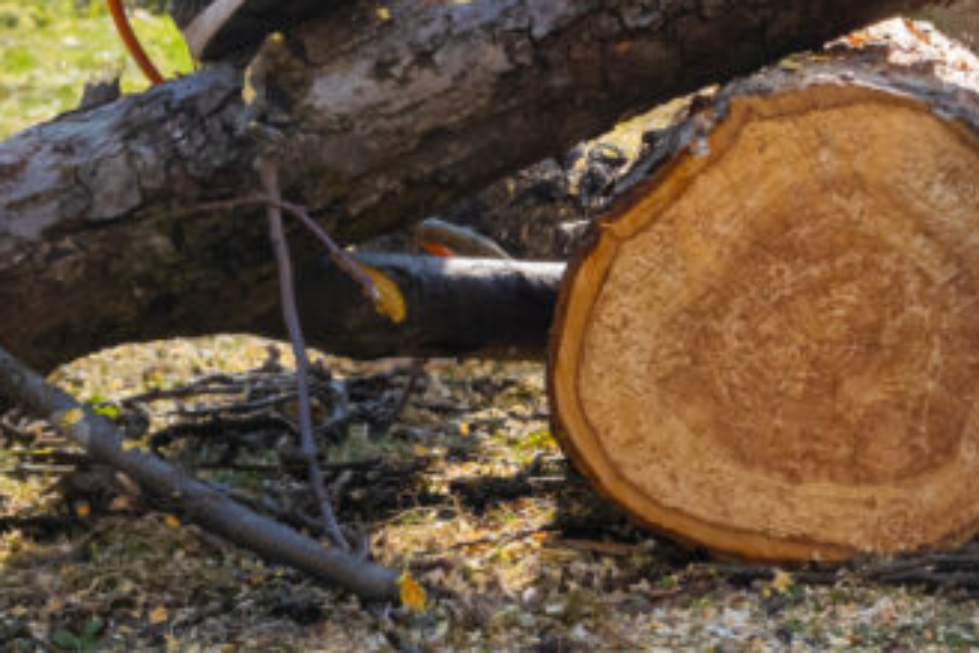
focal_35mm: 265
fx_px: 7209
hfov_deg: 7.8
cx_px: 615
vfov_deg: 5.2
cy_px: -61
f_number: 4.5
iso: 100
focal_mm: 31.46
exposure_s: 1/250
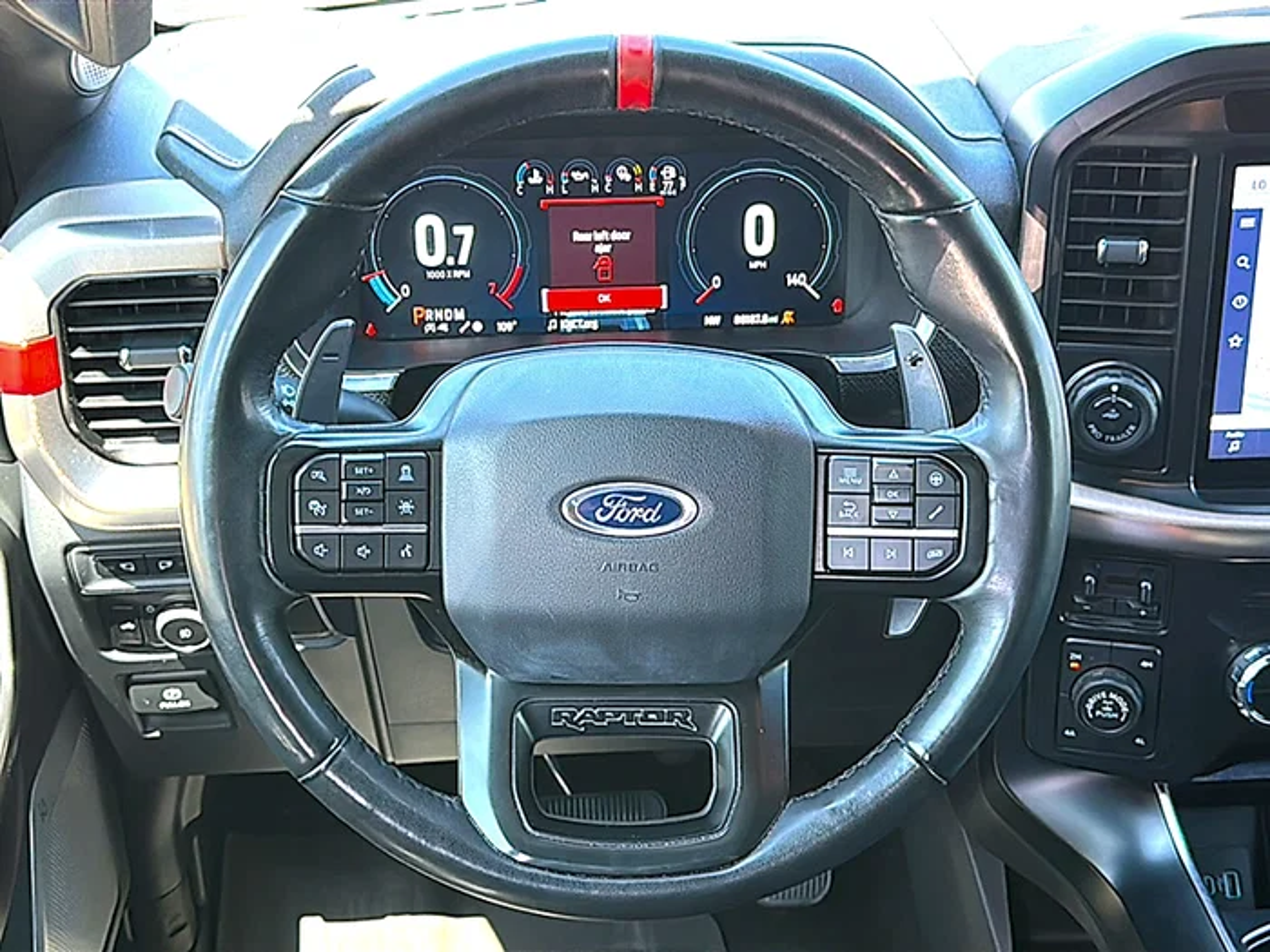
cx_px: 635
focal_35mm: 41
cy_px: 476
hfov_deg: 45.8
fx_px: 1504
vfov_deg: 35.1
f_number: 1.78
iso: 100
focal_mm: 6.86
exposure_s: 1/97
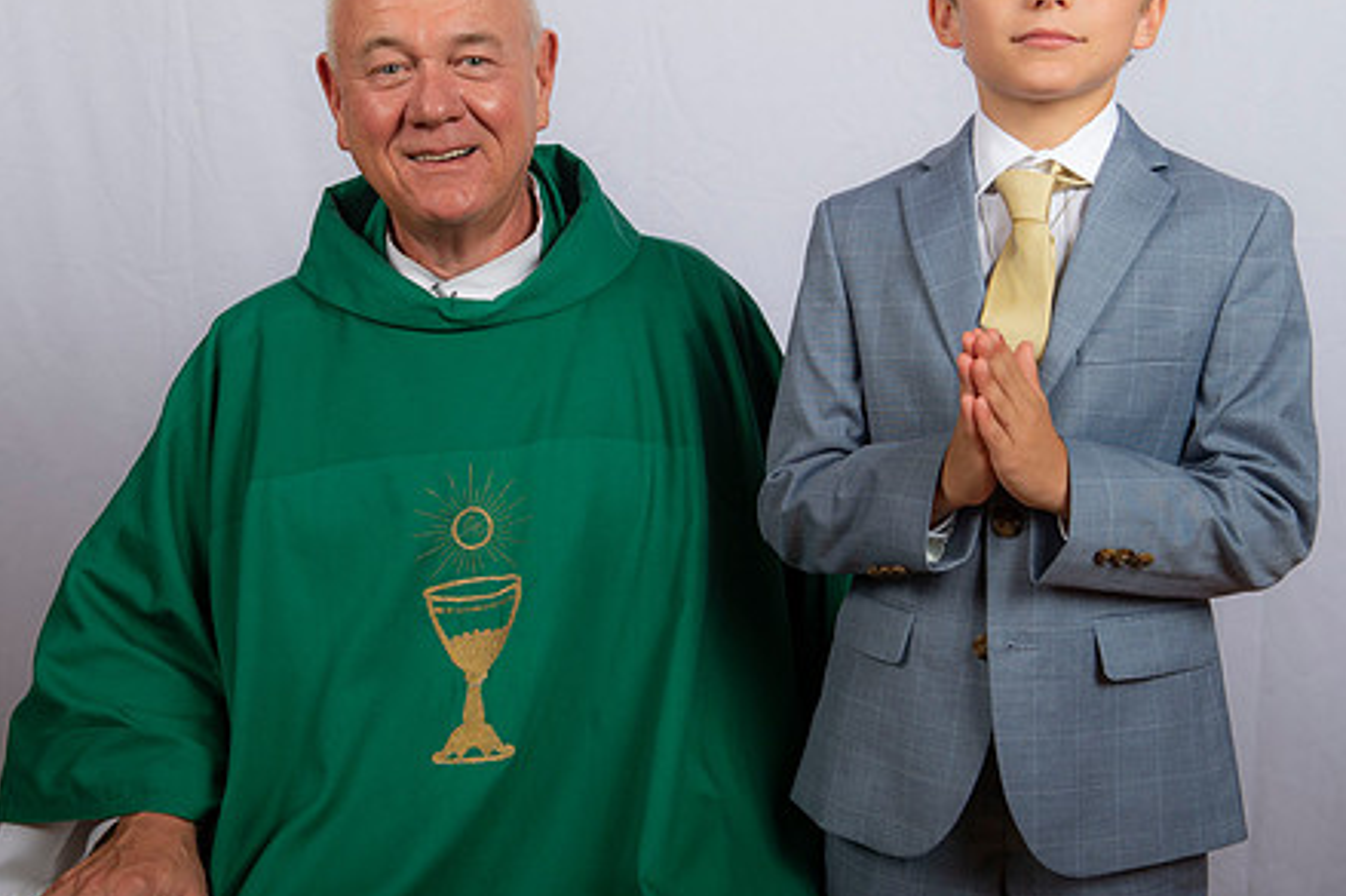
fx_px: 2466
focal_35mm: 66
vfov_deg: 20.6
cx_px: 592
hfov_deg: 30.5
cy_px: 430
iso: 320
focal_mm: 50
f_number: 8
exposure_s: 1/200
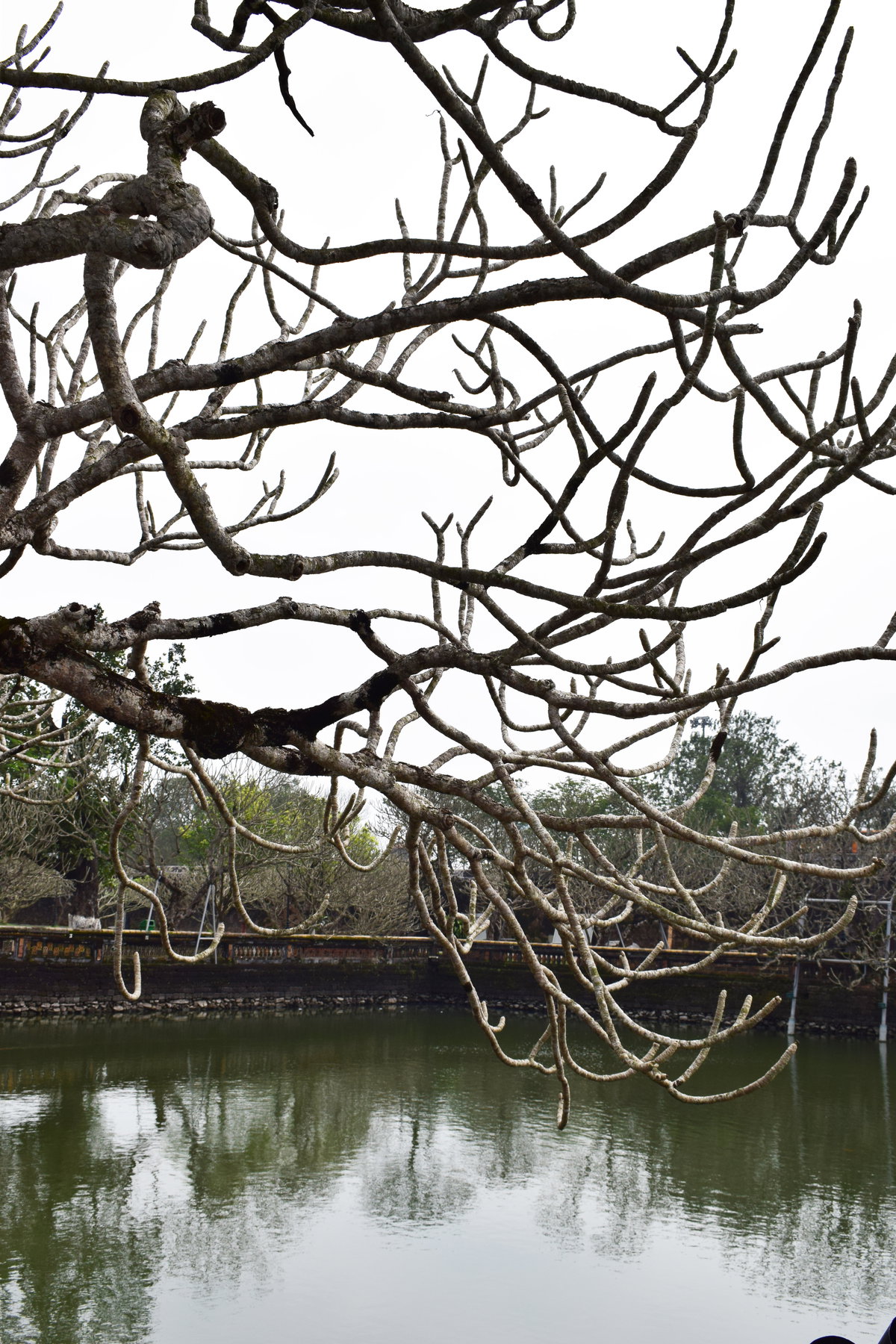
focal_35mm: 38
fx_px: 1400
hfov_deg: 35.5
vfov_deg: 51.3
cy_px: 672
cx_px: 448
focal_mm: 25
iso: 220
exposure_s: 1/500
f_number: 11
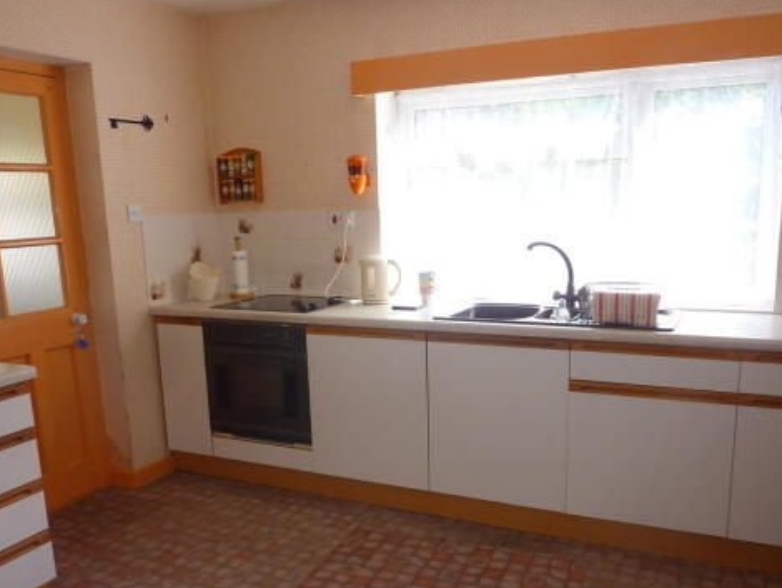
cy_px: 357
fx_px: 701
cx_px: 393
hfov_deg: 58.3
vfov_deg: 45.2
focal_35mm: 31
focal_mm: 4.1
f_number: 3.3
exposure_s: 1/50
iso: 100
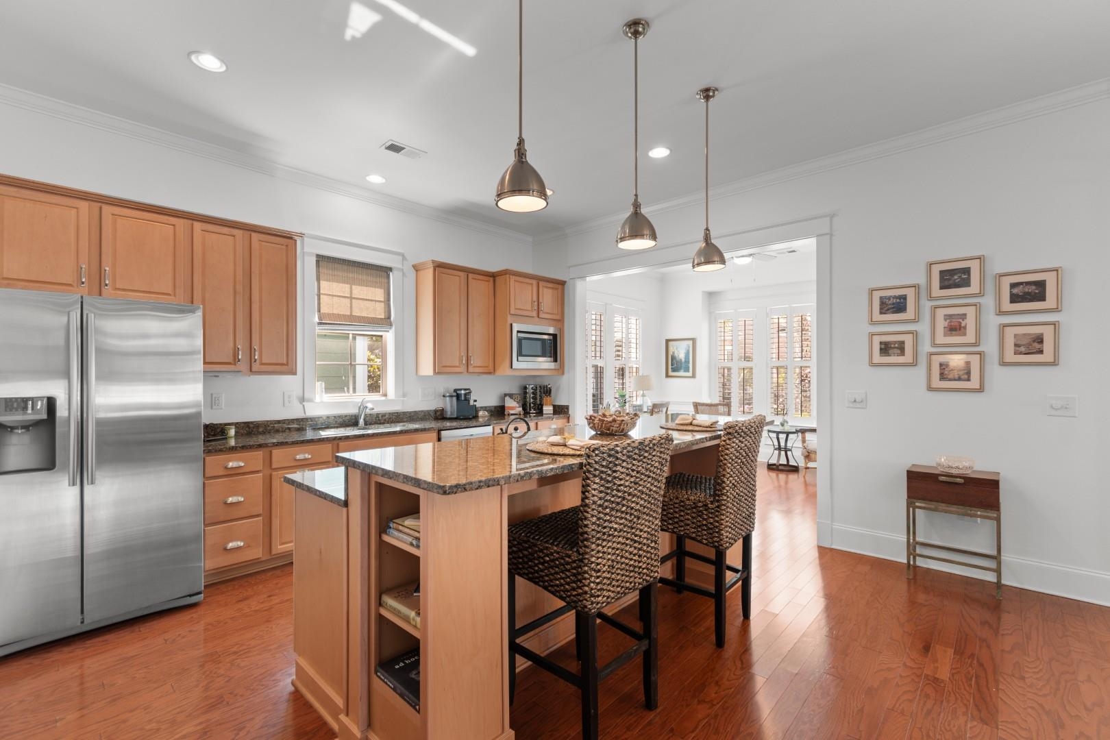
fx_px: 462
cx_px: 555
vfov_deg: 77.3
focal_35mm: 15
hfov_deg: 100.4
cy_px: 370
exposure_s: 1/3
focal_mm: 10
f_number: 4.5
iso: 100
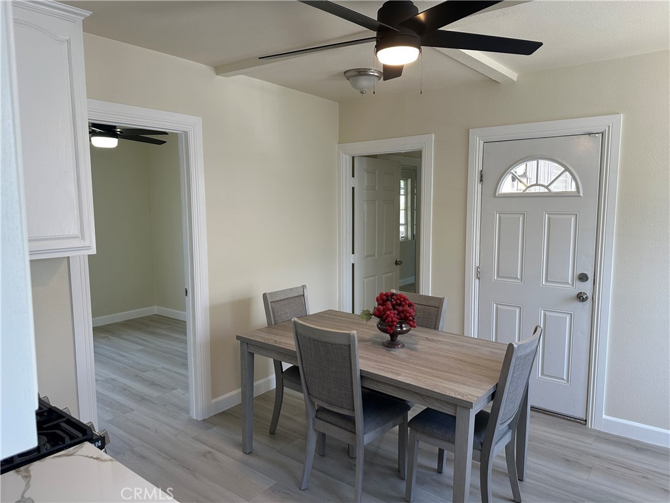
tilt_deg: -6.3
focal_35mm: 24
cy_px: 252
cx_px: 335
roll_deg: -0.1
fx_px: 465
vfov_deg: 56.8
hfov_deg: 71.6
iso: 100
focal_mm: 6.86
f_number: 1.78
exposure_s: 1/120
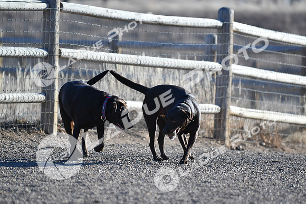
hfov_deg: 6.9
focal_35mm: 300
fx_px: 2550
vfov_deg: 4.6
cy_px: 102
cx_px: 153
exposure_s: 1/4000
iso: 320
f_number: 2.8
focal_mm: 200
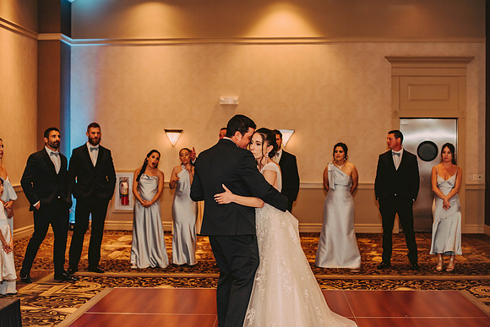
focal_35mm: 50
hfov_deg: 39.6
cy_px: 164
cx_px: 245
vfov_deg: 27.0
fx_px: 681
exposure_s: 1/125
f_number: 2.5
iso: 800
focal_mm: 50
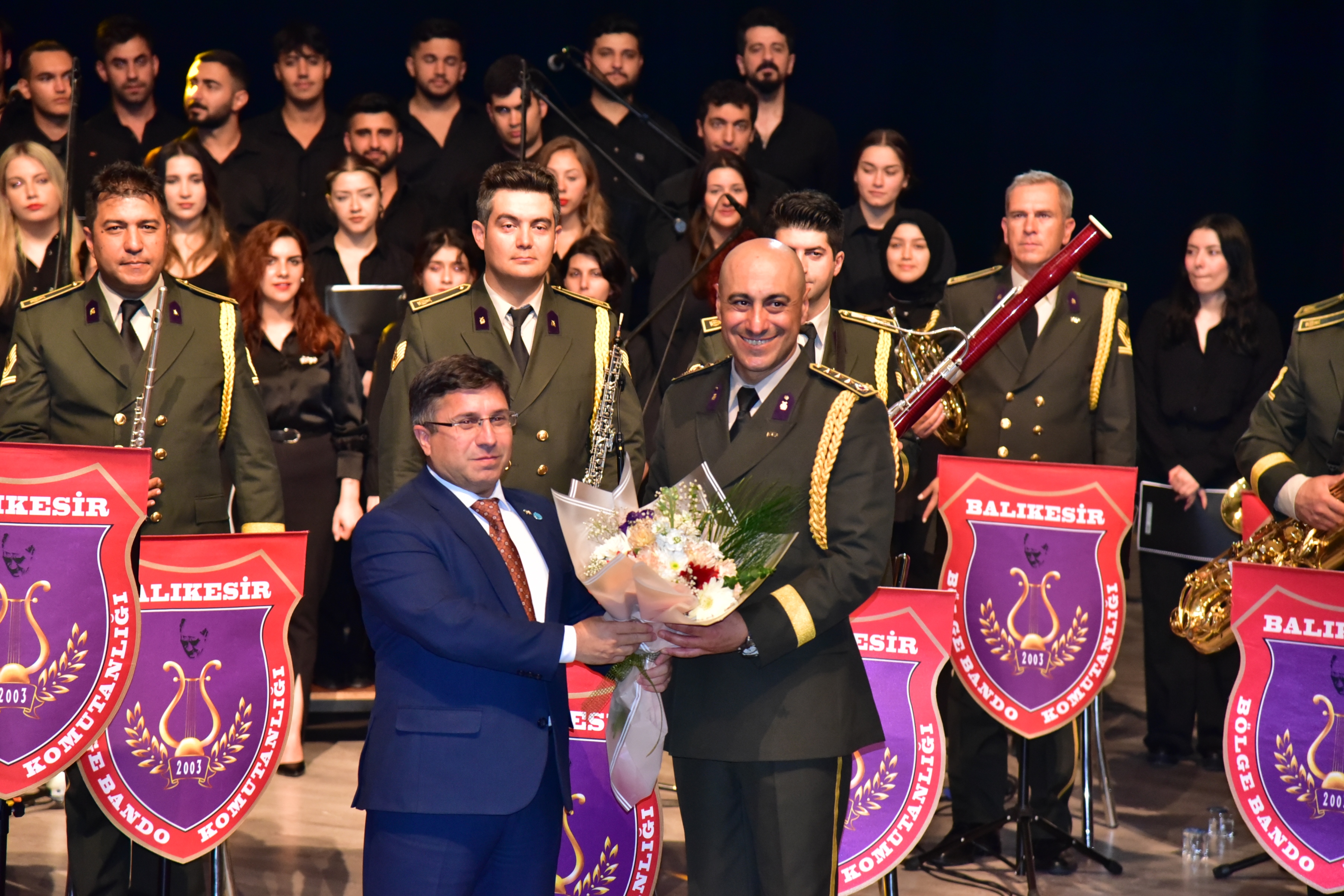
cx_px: 672
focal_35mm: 120
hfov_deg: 17.1
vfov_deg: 11.4
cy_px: 448
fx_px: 4479
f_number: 4.5
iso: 4000
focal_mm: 120
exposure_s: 1/60
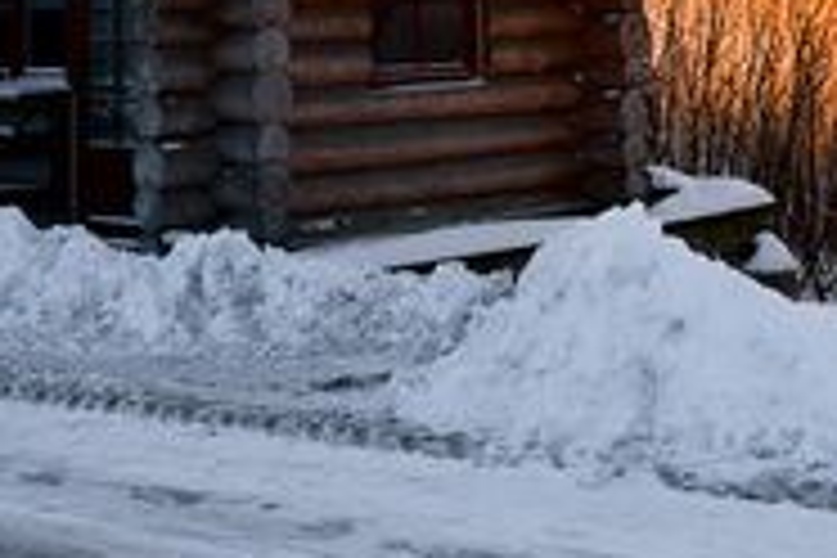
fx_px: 1860
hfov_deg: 24.9
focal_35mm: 80
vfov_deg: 16.4
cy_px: -88
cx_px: 684
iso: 100
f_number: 8
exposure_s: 1/320
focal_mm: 29
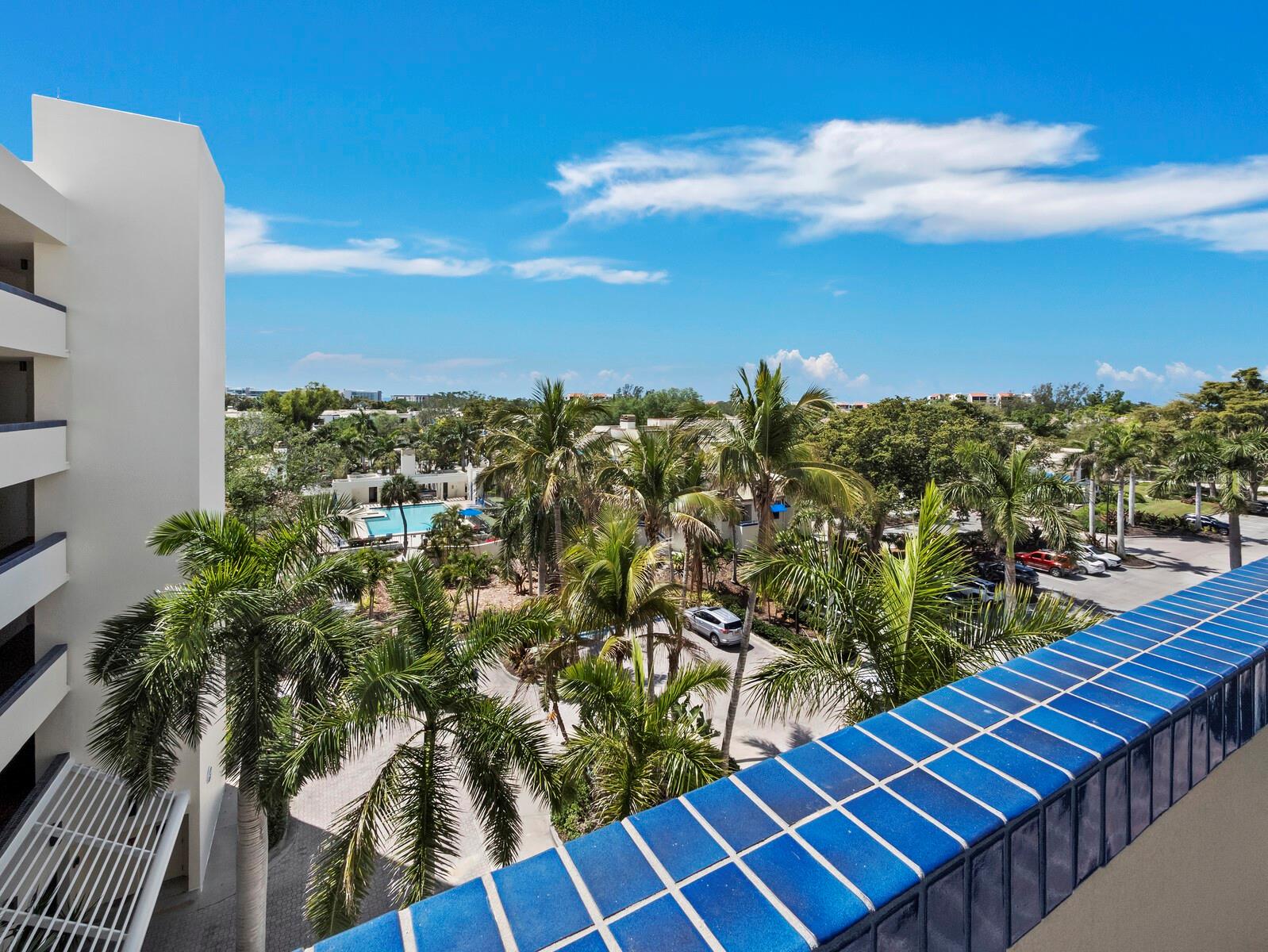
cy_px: 476
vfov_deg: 85.7
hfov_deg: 102.0
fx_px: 513
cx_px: 634
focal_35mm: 14
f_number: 11
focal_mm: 7
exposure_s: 1/400
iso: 320
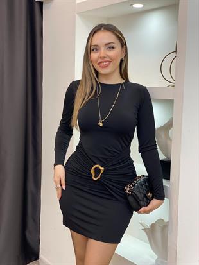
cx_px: 100
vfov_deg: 36.8
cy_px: 132
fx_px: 398
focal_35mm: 52
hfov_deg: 28.0
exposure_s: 1/100
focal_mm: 6
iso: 125
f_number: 2
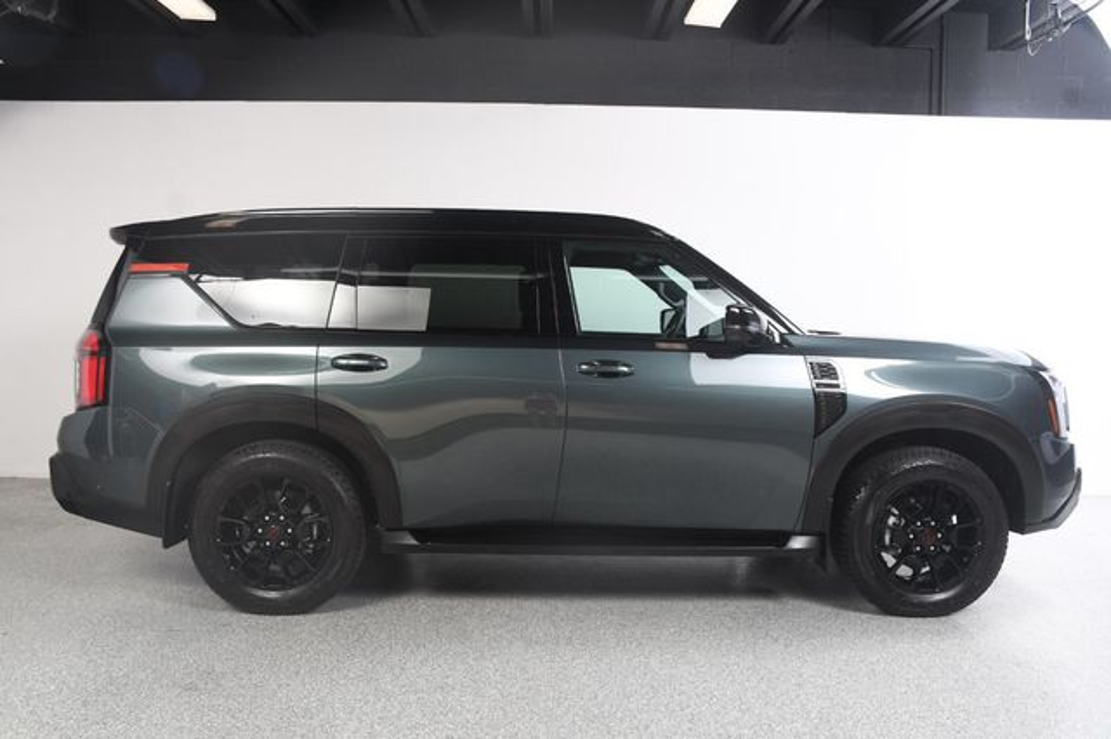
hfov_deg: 62.0
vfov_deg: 43.6
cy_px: 370
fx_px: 925
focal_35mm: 30
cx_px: 556
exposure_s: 1/160
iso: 100
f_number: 6.3
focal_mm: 20
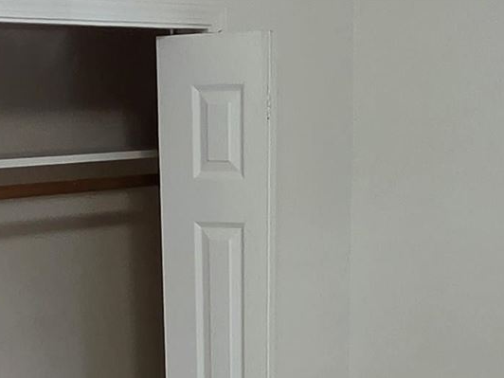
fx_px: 1092
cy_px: 691
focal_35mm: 75
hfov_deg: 26.0
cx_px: 247
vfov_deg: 16.3
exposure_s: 1/120
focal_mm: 2.2
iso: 320
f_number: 2.2
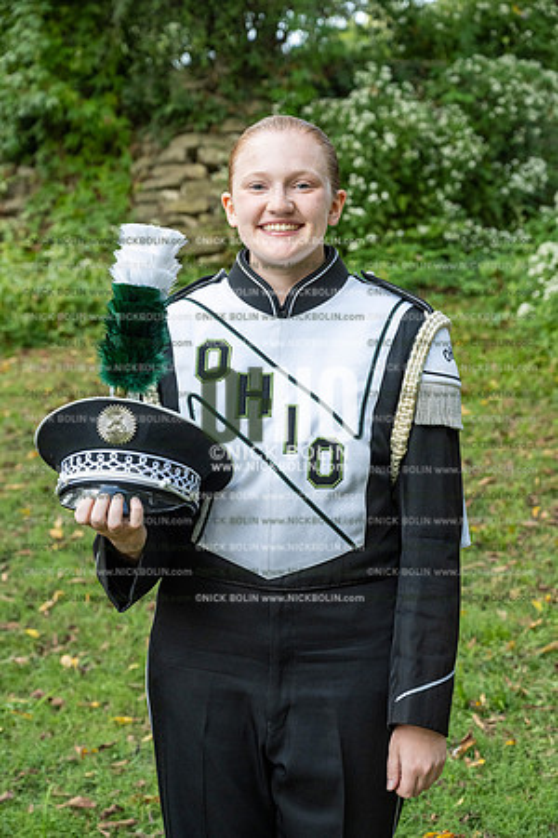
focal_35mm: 65
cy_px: 419
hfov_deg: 20.9
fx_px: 1511
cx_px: 279
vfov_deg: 31.0
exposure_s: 1/640
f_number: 5.6
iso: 1000
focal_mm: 65
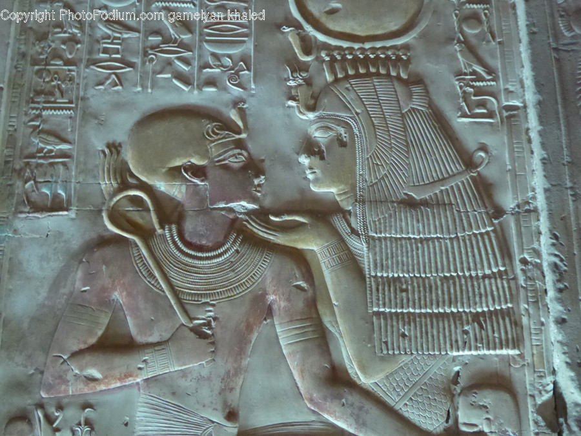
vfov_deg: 29.1
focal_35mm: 50
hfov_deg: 38.2
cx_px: 290
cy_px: 218
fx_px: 839
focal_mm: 9
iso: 1250
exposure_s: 1/4
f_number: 4.1
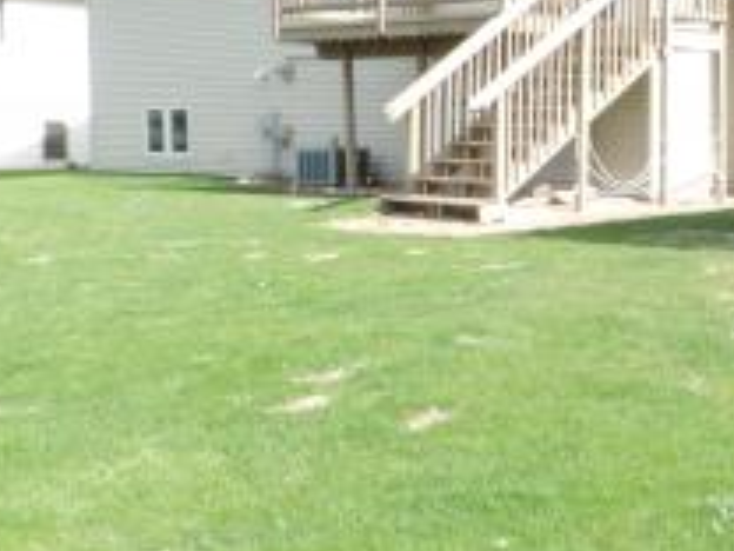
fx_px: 1421
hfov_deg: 27.7
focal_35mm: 67
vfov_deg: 21.9
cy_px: 261
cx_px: 685
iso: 80
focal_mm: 4.3
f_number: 8.3
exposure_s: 1/50
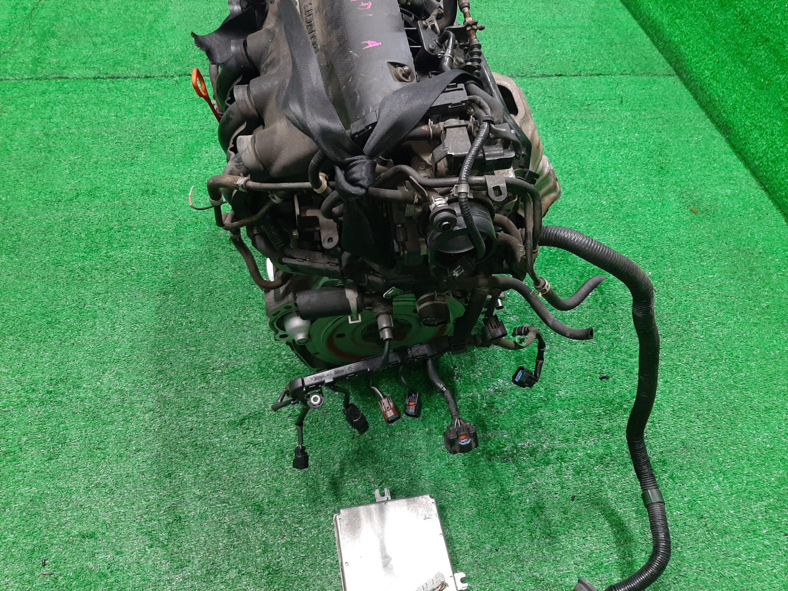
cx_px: 394
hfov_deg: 67.3
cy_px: 296
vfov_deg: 53.1
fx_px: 592
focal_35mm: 26
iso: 192
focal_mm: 3.93
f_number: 1.7
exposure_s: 1/50
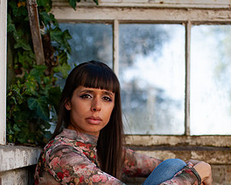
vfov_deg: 19.8
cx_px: 116
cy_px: 167
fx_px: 519
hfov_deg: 25.1
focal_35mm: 76
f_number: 1.4
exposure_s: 1/6400
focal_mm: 35
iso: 320
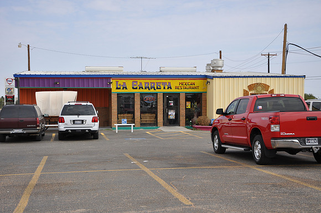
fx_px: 534
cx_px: 160
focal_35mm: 60
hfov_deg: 33.4
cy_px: 106
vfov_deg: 22.6
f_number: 7.1
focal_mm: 40
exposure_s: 1/200
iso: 200
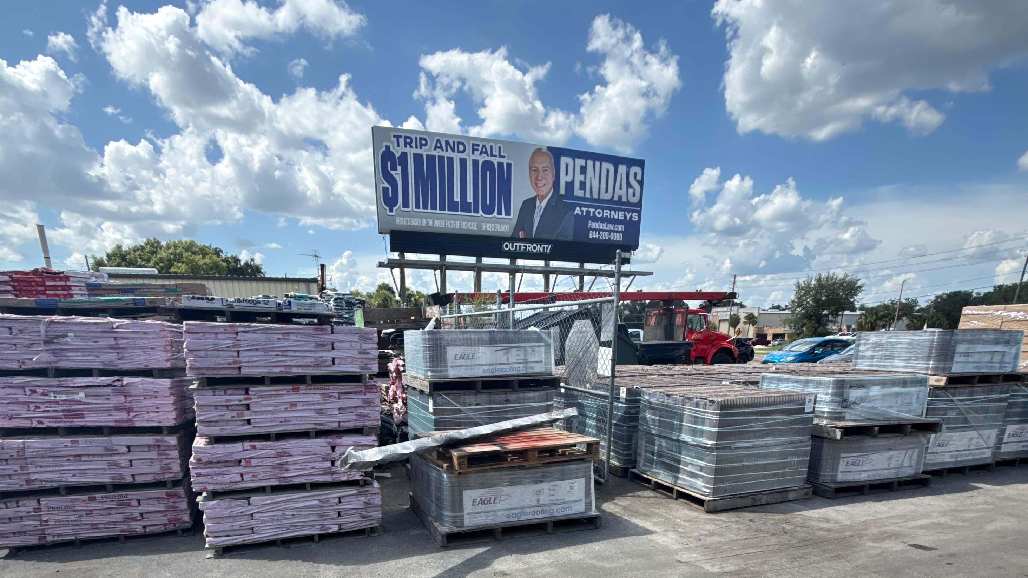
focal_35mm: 21
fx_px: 572
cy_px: 519
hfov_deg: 83.8
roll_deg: +0.9
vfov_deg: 48.1
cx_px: 503
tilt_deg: -18.6
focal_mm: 2.22
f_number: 2.2
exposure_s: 1/1033
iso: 50
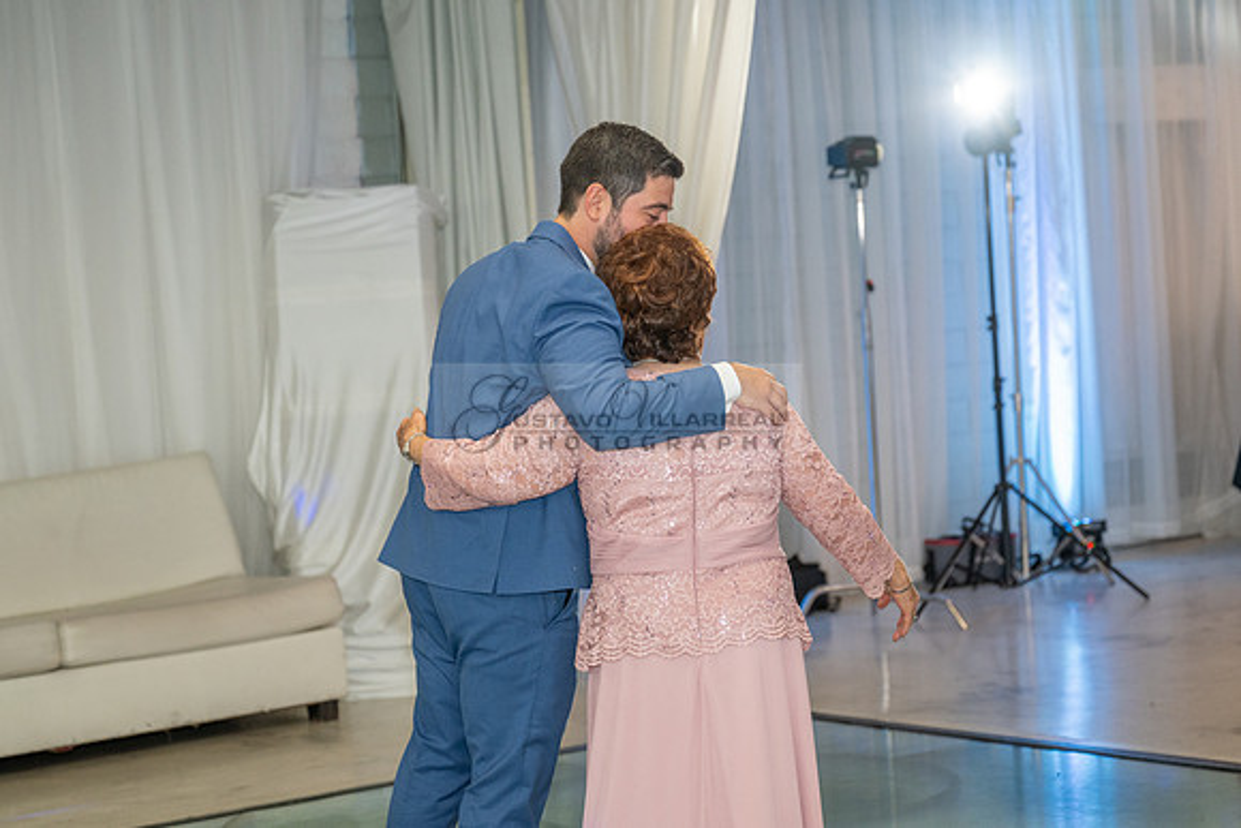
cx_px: 620
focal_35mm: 85
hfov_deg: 23.8
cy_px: 505
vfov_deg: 16.0
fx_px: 2946
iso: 1000
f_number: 2.8
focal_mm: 70
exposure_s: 1/160
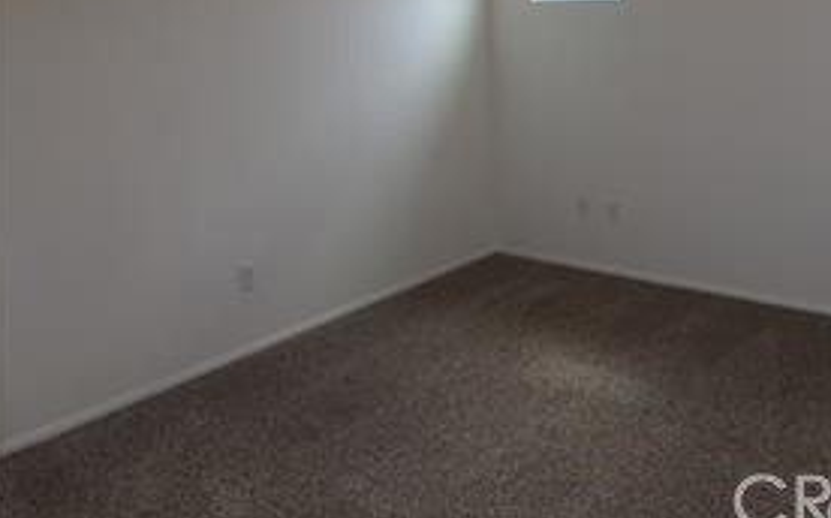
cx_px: 501
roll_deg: +0.7
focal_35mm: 38
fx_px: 860
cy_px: 160
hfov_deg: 51.2
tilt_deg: -9.1
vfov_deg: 33.1
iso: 50
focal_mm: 4.15
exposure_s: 1/100
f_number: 2.2
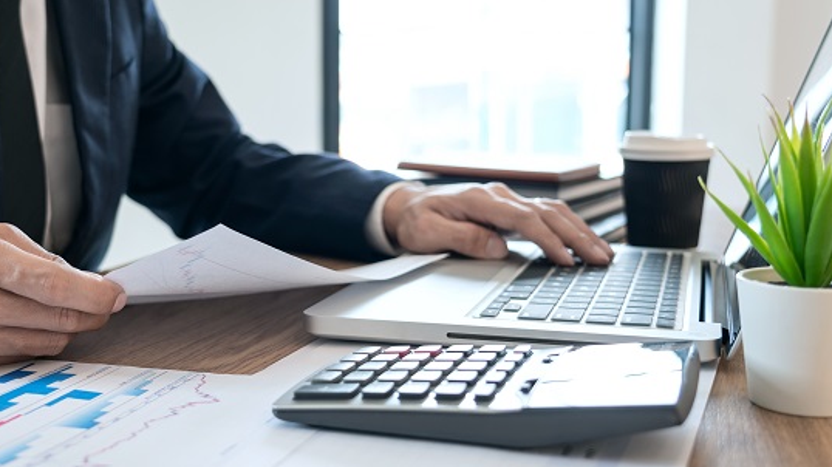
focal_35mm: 49
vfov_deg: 24.4
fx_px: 1080
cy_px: 230
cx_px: 339
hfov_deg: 41.9
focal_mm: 34
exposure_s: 1/50
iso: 320
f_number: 4
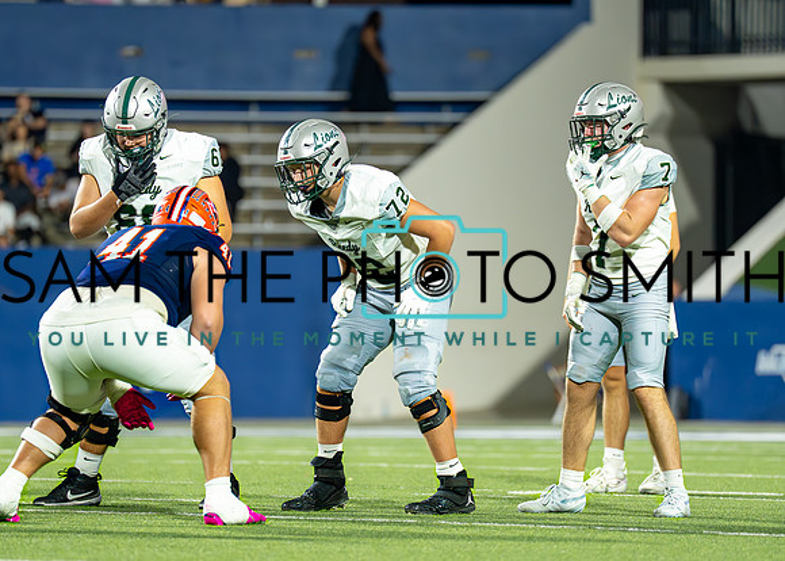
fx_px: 7036
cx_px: 378
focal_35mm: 316
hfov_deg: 6.4
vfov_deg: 4.6
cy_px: 316
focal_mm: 200
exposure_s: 1/1600
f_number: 2.8
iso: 3200
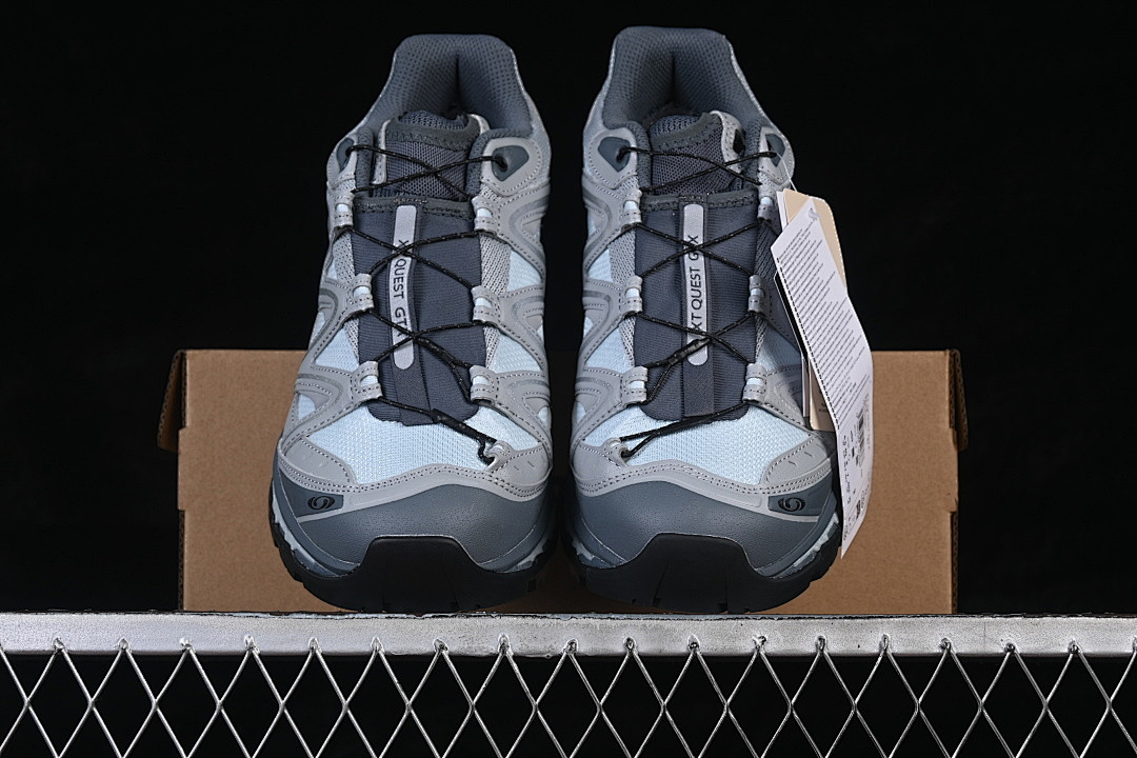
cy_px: 379
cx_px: 568
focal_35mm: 75
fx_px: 2369
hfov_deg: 27.0
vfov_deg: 18.2
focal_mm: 50
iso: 160
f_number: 8
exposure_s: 1/80
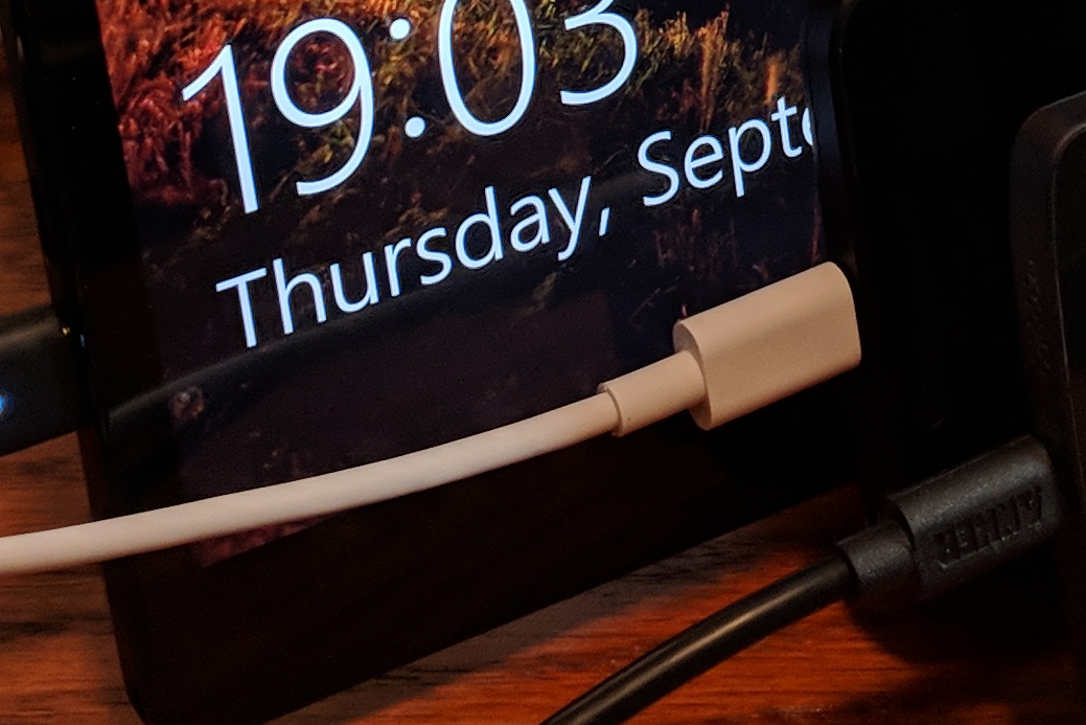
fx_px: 3288
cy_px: -259
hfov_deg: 18.6
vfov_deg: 12.1
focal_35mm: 109
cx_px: 893
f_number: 1.8
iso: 212
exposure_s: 1/60
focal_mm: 4.44
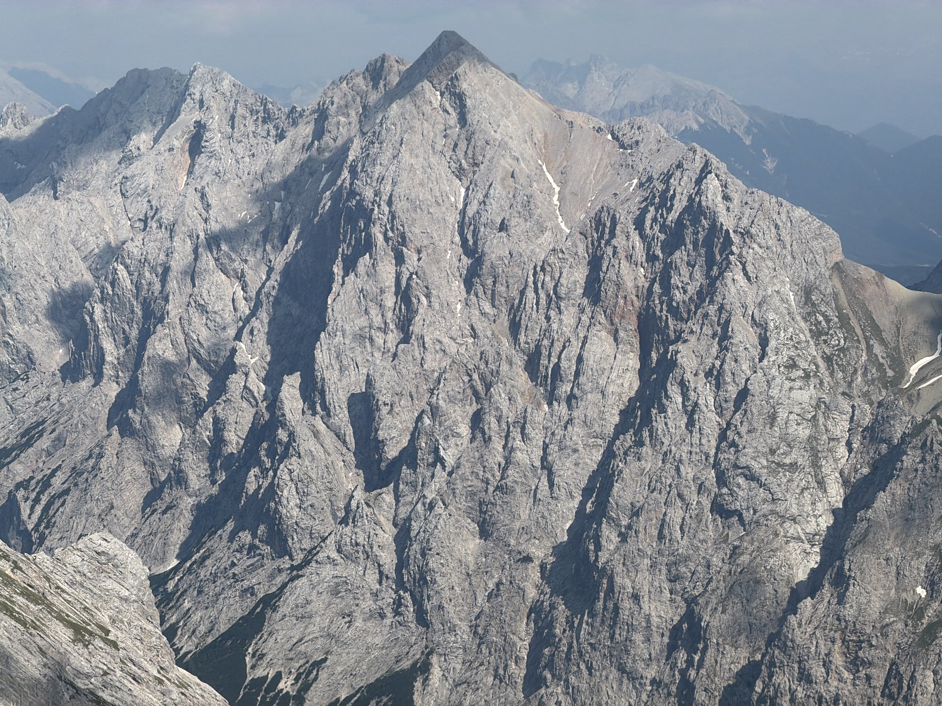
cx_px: 471
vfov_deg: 14.8
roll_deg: -0.4
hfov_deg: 19.6
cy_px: 353
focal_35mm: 100
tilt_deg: -6.9
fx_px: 2721
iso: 20
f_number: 2.8
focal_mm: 16.89
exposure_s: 1/760
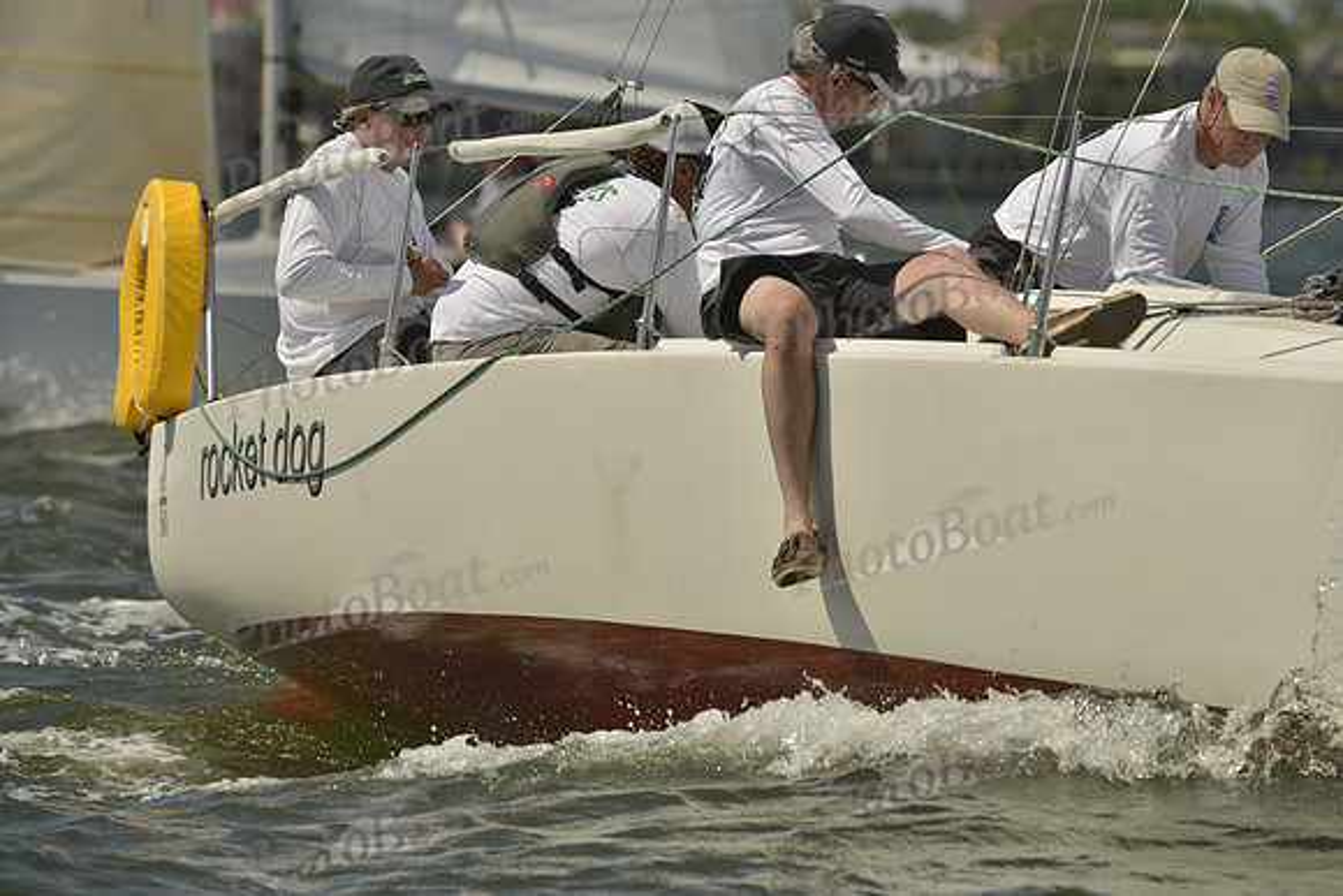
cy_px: 448
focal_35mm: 380
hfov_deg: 5.4
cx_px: 672
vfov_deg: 3.6
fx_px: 14179
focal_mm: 380
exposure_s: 1/1600
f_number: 10
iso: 280
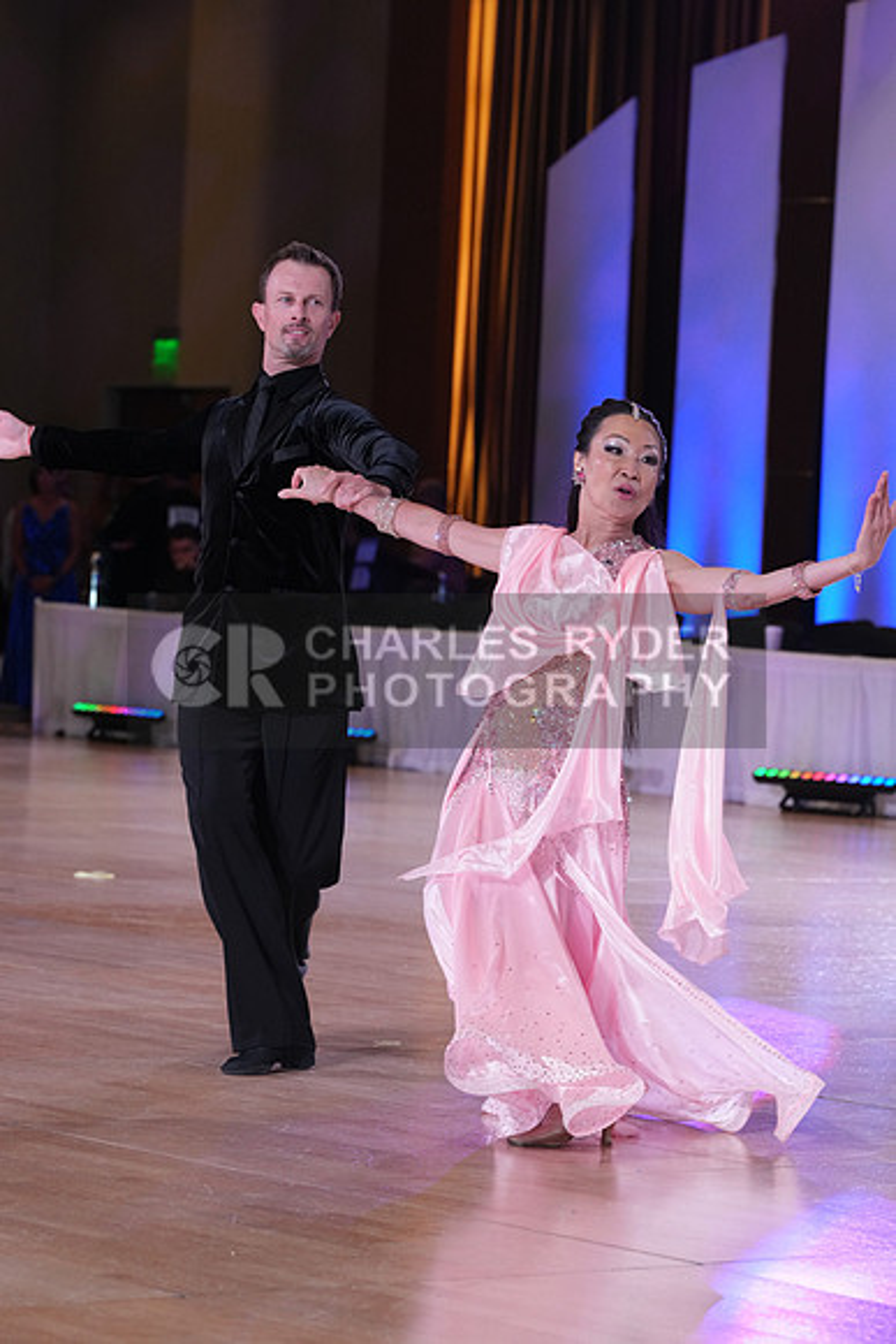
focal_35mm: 135
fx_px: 5037
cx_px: 448
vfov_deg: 15.2
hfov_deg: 10.2
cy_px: 672
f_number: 6.3
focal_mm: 135
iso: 2500
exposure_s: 1/200
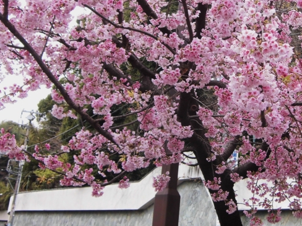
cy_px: 62
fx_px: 515
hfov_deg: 32.0
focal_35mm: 59
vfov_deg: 24.6
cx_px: 234
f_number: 3.1
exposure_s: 1/250
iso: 100
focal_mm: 6.4
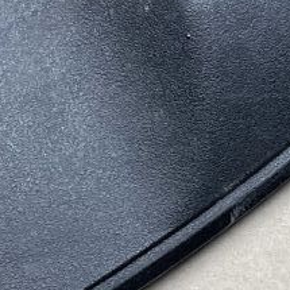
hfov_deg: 10.2
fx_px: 1621
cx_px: 147
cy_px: -151
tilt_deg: -65.6
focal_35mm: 171
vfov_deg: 9.9
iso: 80
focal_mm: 4.2
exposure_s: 1/100
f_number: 1.6
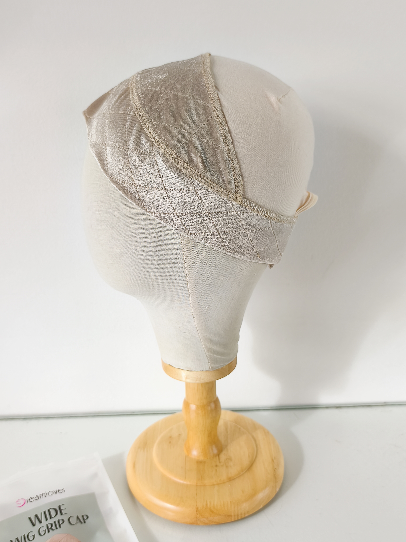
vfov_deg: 56.8
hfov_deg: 44.2
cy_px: 271
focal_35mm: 32
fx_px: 500
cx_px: 203
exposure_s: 1/200
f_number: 1.65
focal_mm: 6.14
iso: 50
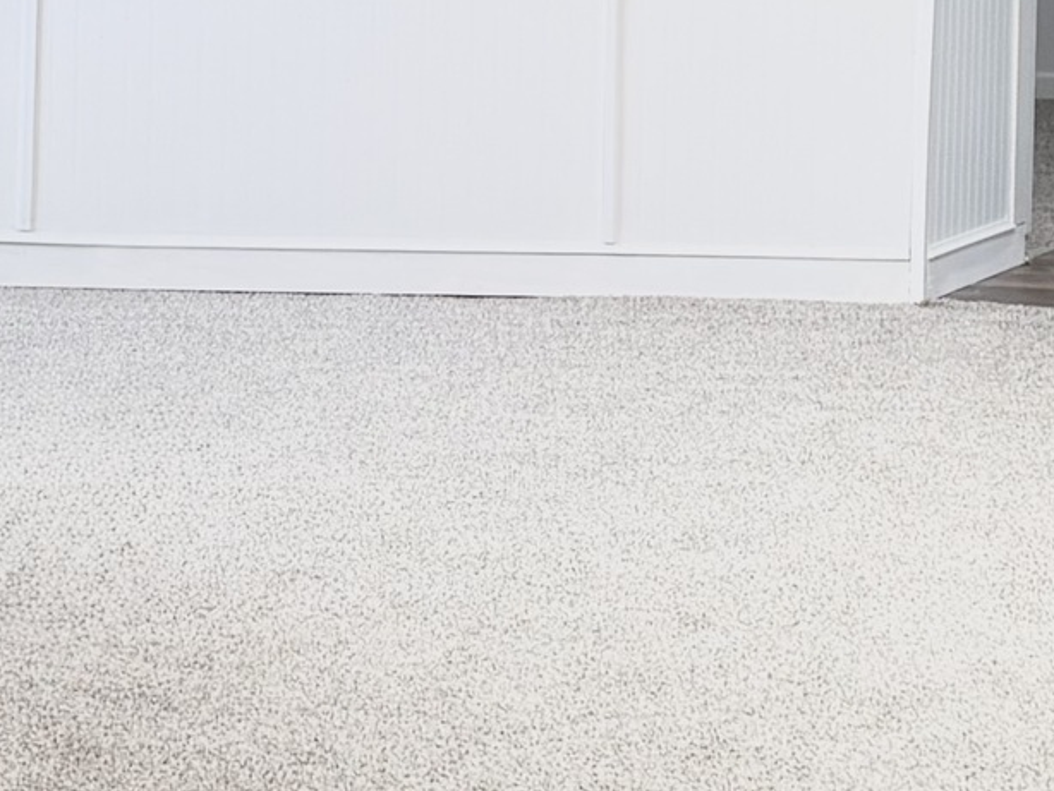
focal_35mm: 120
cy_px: -197
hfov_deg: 16.4
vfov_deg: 12.0
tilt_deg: -3.9
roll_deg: -1.2
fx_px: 3655
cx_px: 542
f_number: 1.78
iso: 100
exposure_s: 1/188
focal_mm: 6.76
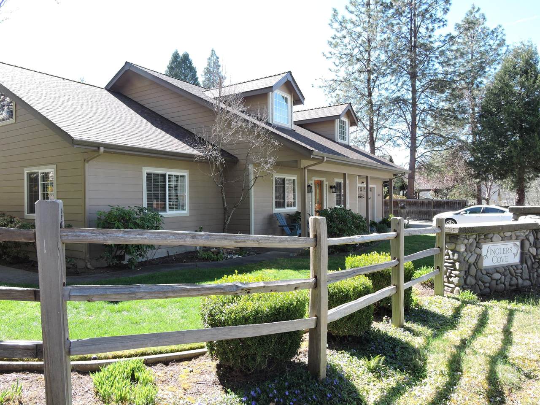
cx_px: 270
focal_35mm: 24
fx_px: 374
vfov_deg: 56.8
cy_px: 202
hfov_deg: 71.6
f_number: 3.3
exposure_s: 1/160
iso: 100
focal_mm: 4.3
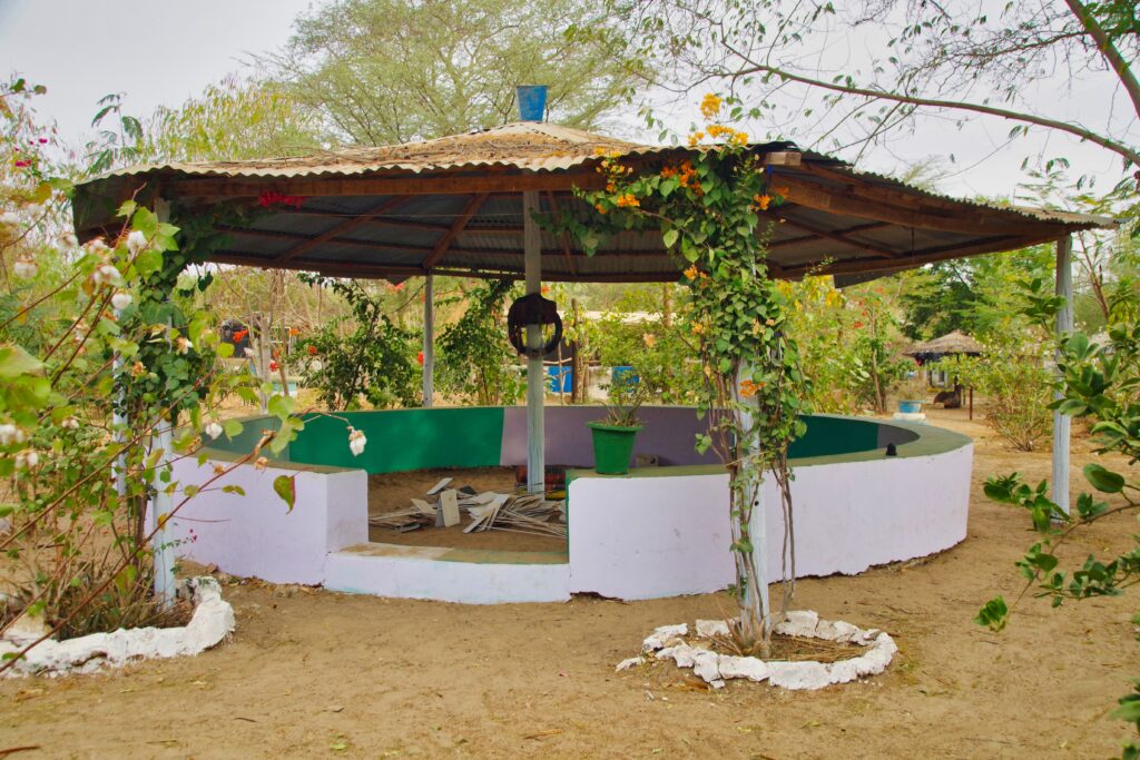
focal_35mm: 33
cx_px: 570
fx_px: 1045
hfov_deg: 57.2
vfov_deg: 40.0
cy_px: 380
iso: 500
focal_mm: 22
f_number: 8
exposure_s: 1/50
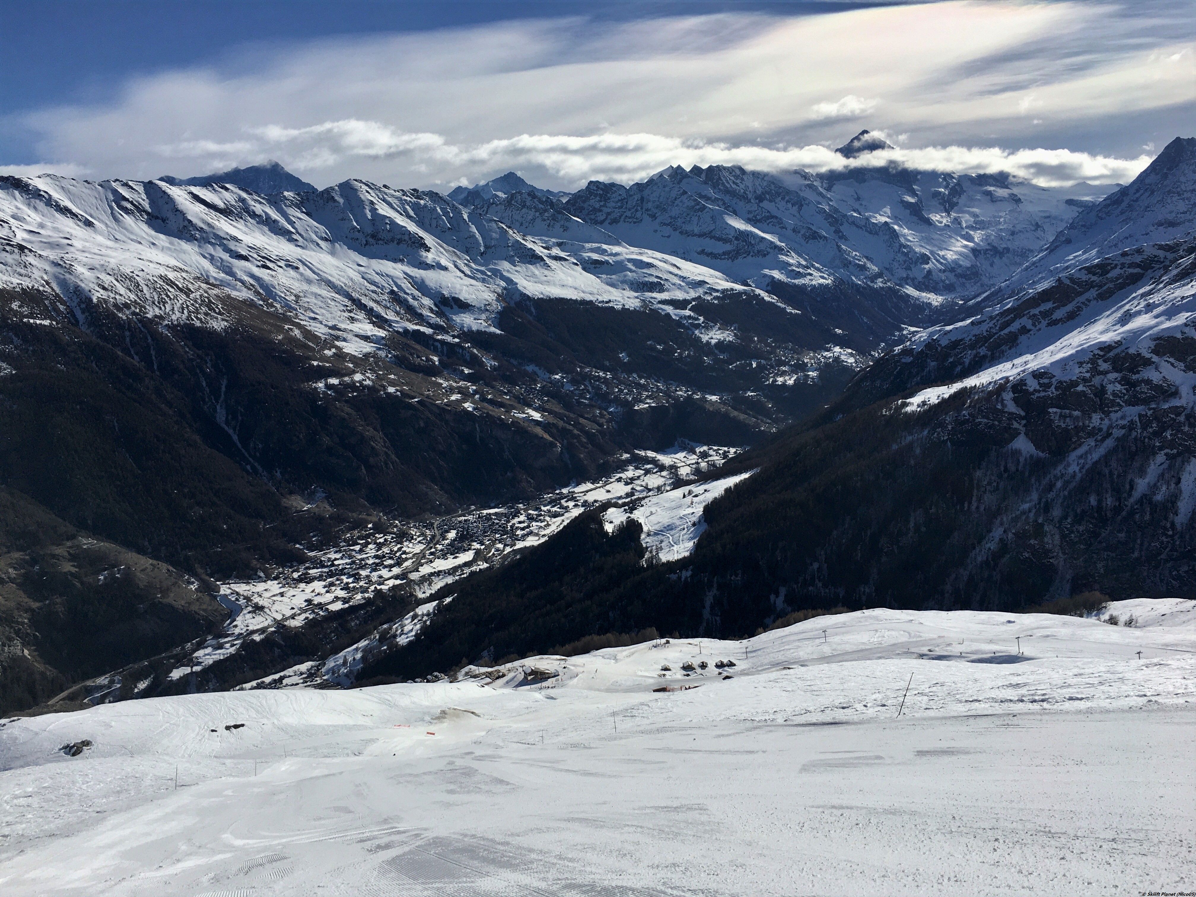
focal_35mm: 29
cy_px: 448
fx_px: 1002
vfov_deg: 48.2
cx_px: 598
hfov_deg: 61.7
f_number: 2.2
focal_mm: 4.15
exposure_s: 1/4274
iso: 25
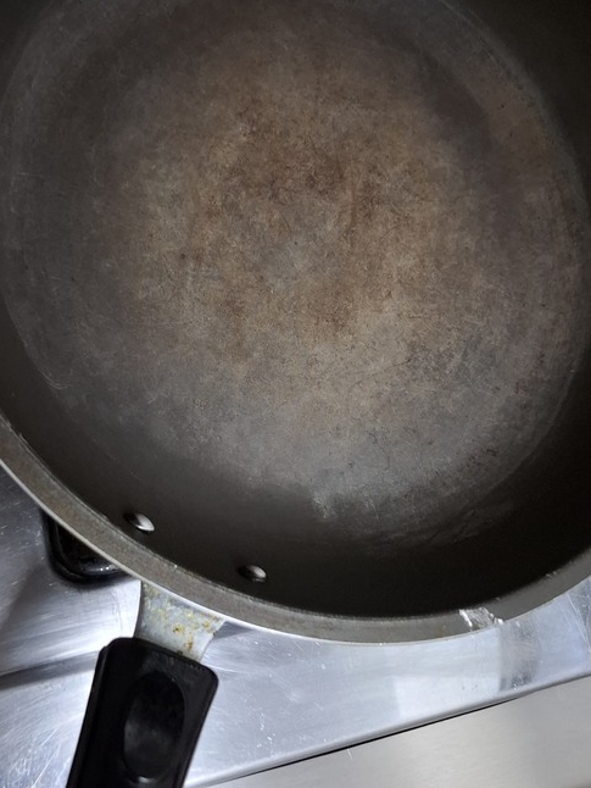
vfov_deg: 50.1
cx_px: 263
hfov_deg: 38.6
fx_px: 842
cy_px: 388
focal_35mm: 37
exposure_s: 1/30
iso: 400
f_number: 1.8
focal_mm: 5.54
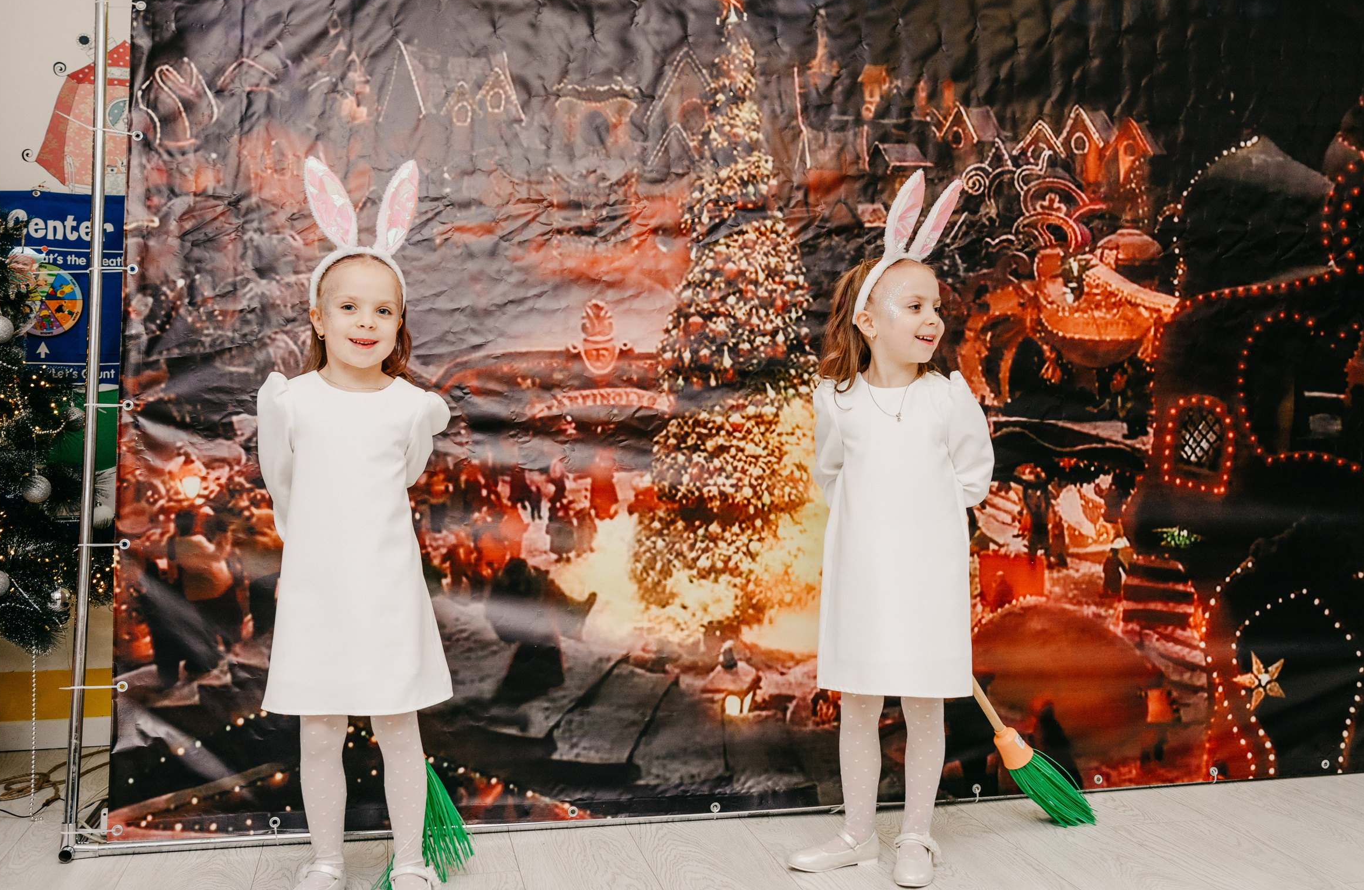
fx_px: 1580
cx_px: 740
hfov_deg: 46.6
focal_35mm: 42
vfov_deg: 31.4
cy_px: 463
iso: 320
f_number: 5
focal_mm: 34
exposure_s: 1/160
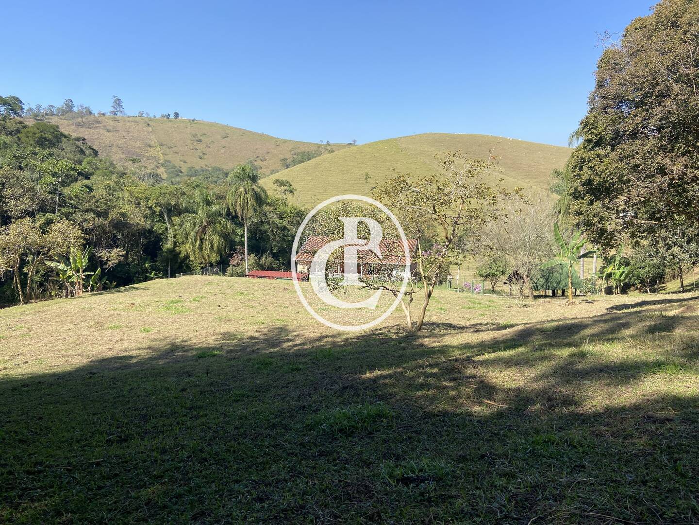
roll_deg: -1.3
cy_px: 262
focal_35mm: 26
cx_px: 350
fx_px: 525
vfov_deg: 53.1
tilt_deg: -8.3
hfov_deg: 67.3
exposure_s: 1/1484
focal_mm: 4.25
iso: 32
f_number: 1.8
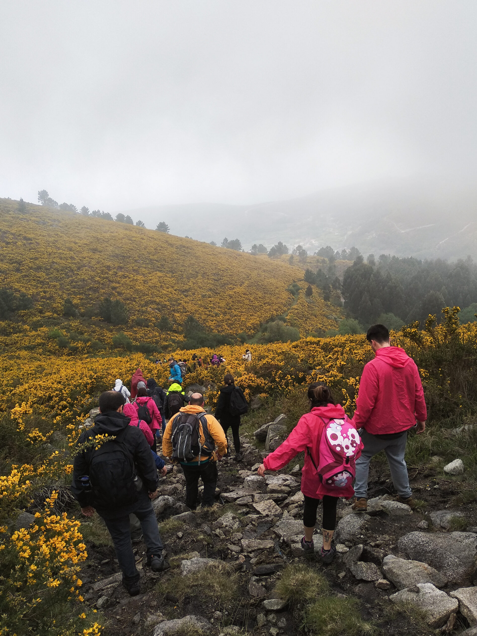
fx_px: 478
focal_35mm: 26
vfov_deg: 67.3
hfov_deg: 53.1
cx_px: 238
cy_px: 318
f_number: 2.2
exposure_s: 1/400
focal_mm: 3.83
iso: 100
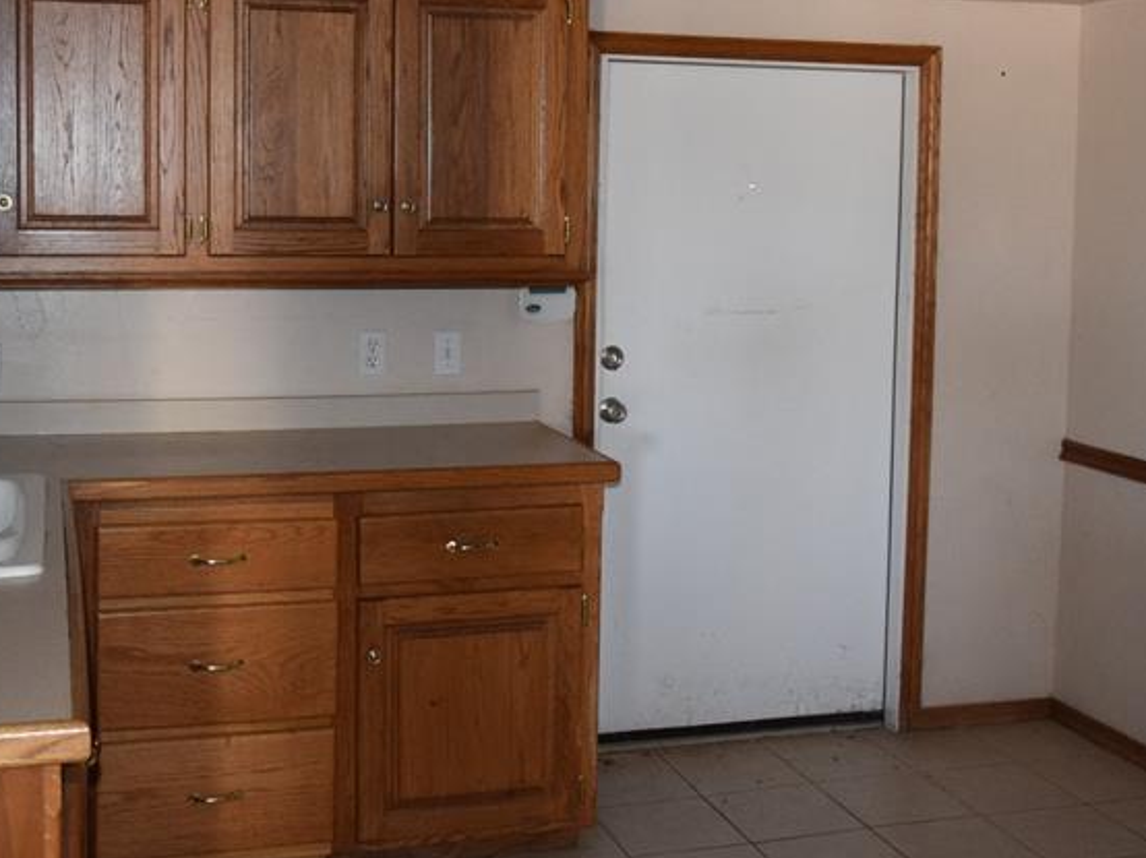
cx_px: 532
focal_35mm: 48
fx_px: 1588
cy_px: 306
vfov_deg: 30.1
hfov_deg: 39.7
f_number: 3.5
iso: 2200
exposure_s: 1/60
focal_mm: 18
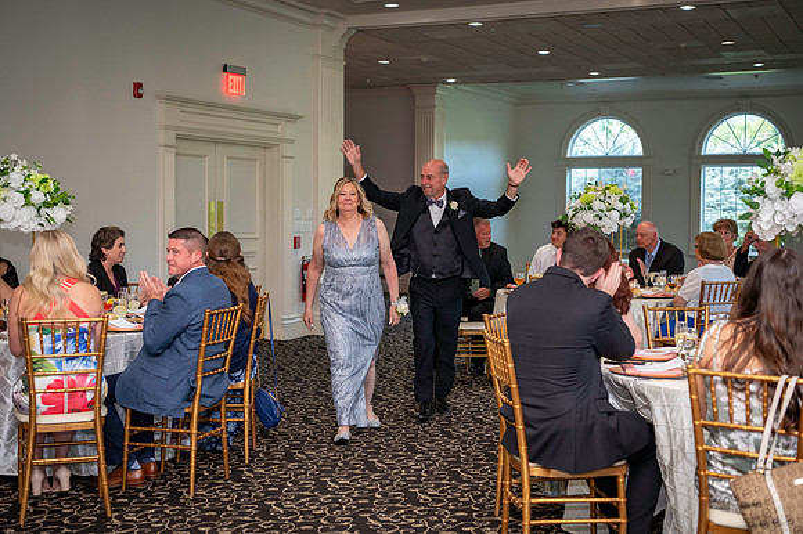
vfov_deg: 27.0
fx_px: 1115
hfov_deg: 39.6
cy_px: 267
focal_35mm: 50
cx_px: 402
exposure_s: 1/100
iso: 800
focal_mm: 50
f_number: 3.5
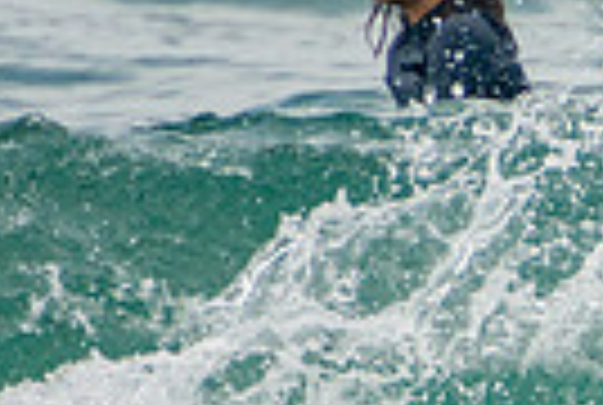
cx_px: 1246
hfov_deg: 0.8
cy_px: 466
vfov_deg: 0.5
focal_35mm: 2588
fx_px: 43445
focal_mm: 400
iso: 250
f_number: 5.6
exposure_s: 1/1250
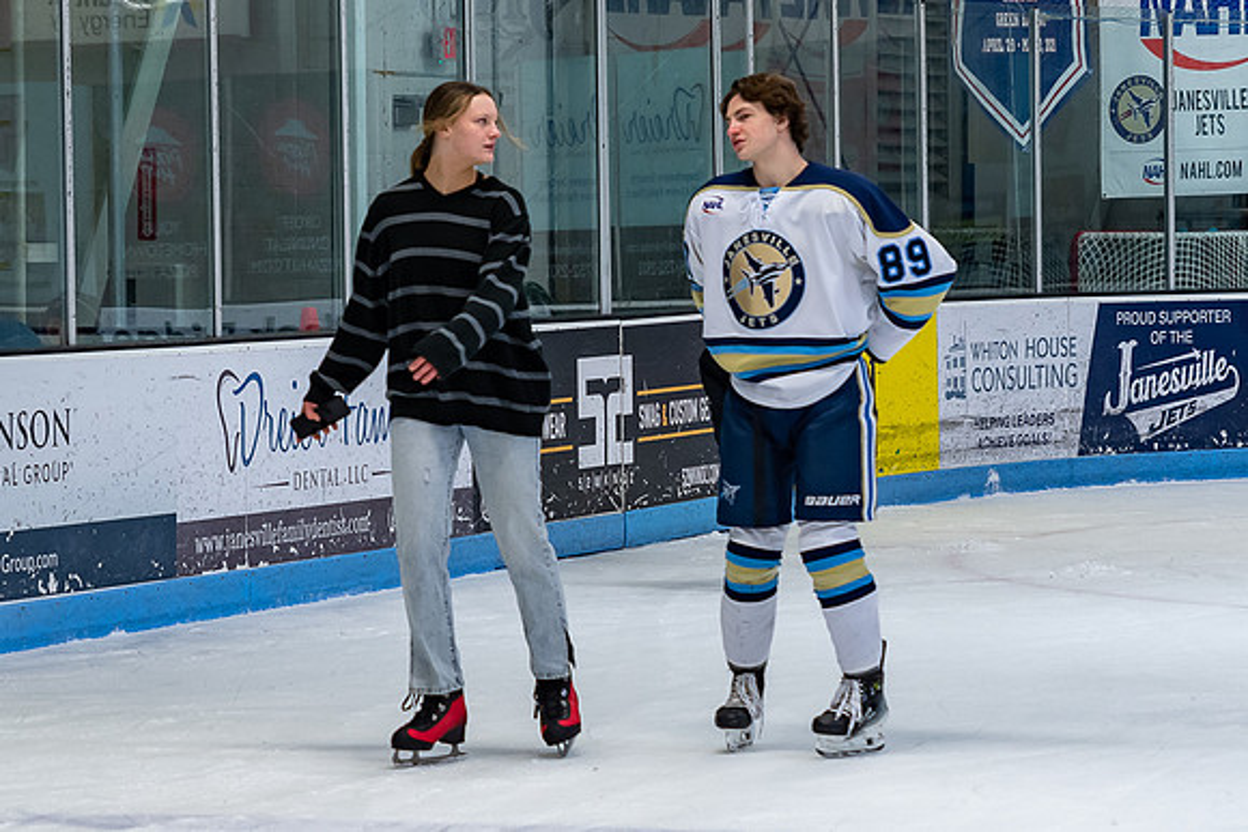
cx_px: 651
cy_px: 299
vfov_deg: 8.0
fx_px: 5968
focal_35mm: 172
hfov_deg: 11.9
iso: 400
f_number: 4
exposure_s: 1/250
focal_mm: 70
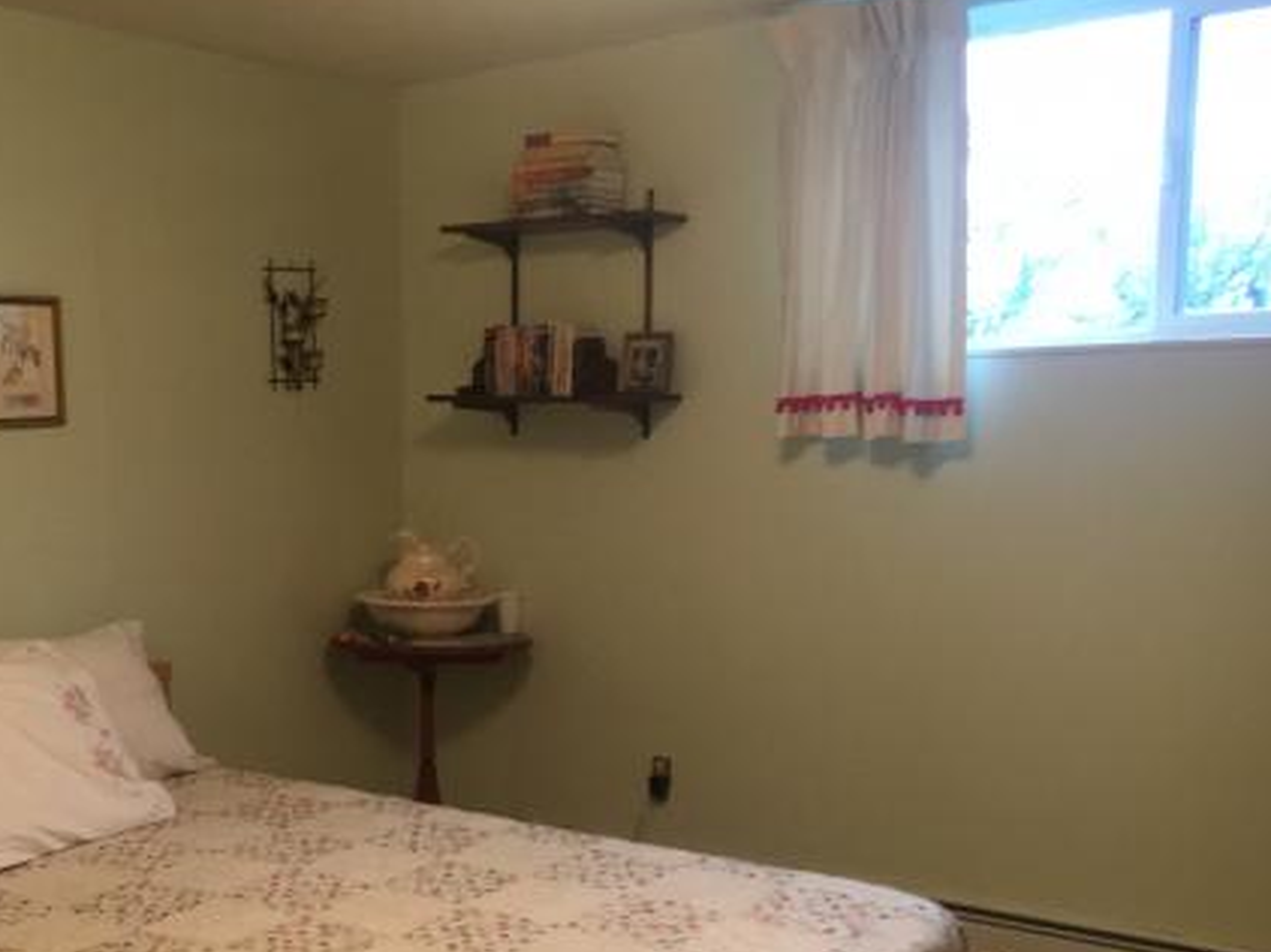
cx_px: 316
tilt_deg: -11.8
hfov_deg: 41.7
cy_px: 681
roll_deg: +1.8
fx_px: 1615
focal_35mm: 44
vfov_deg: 32.4
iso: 200
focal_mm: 4.15
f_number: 2.2
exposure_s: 1/30
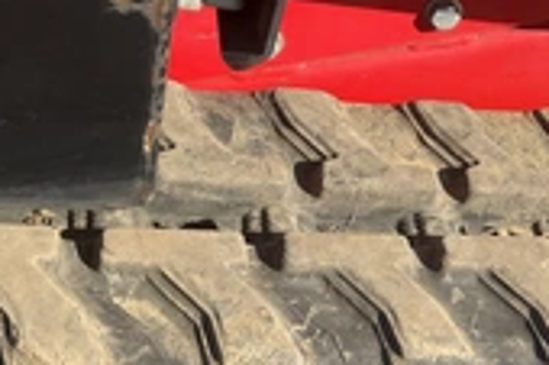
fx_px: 1082
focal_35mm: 71
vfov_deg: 19.1
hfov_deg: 26.3
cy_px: 258
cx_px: 604
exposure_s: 1/620
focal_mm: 3
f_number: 1.8
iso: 25
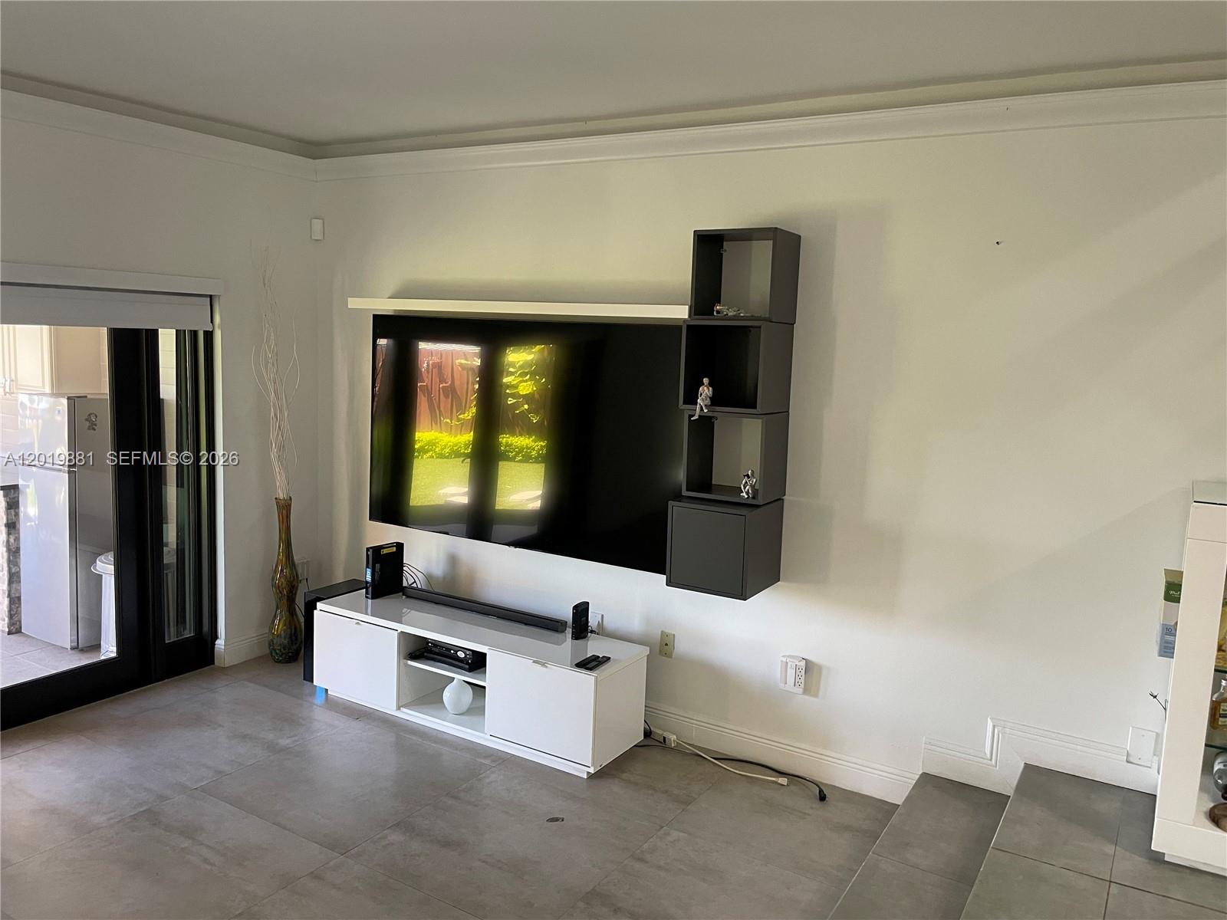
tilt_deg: -7.8
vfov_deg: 53.1
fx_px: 922
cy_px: 460
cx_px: 614
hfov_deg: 67.3
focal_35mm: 26
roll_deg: -2.4
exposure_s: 1/60
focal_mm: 4.2
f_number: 1.6
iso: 125
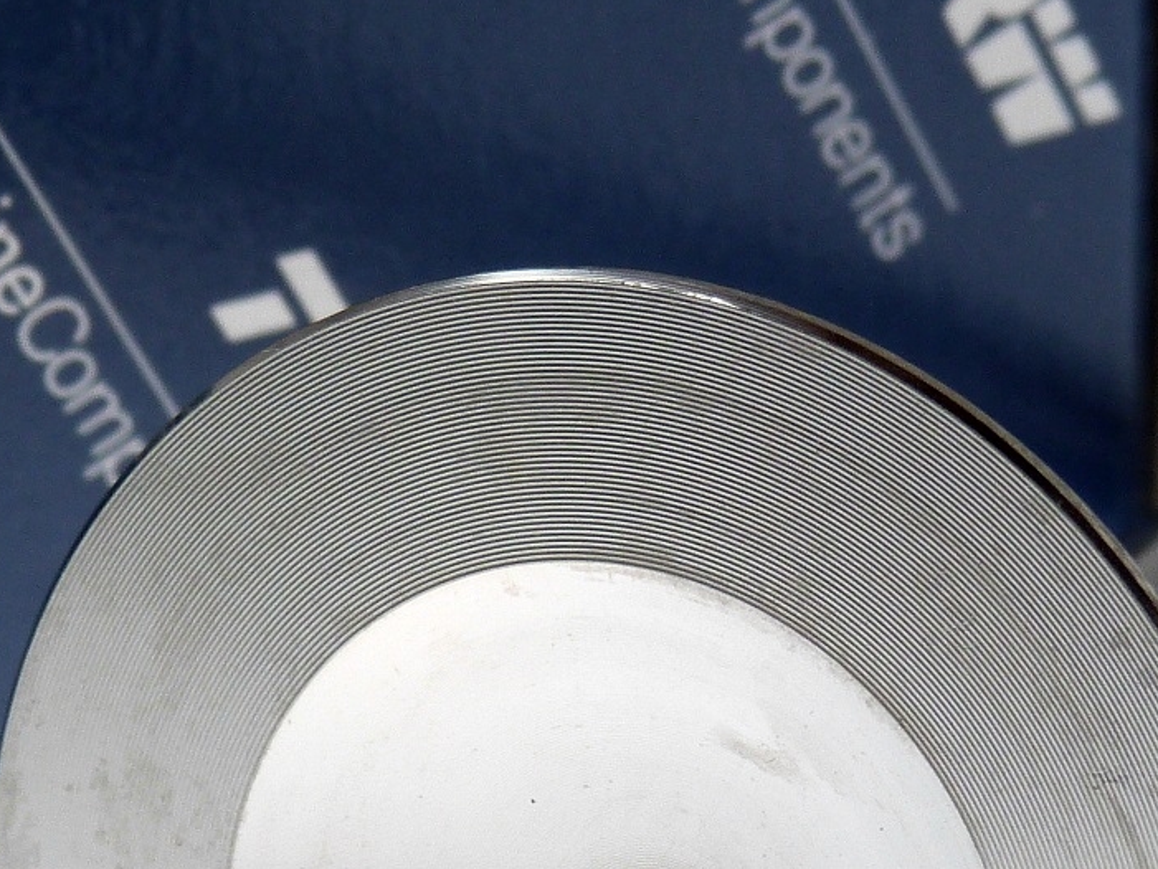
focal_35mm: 194
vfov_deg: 7.6
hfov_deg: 10.2
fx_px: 6491
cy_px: 958
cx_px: 758
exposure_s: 1/125
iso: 100
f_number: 4
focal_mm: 12.1
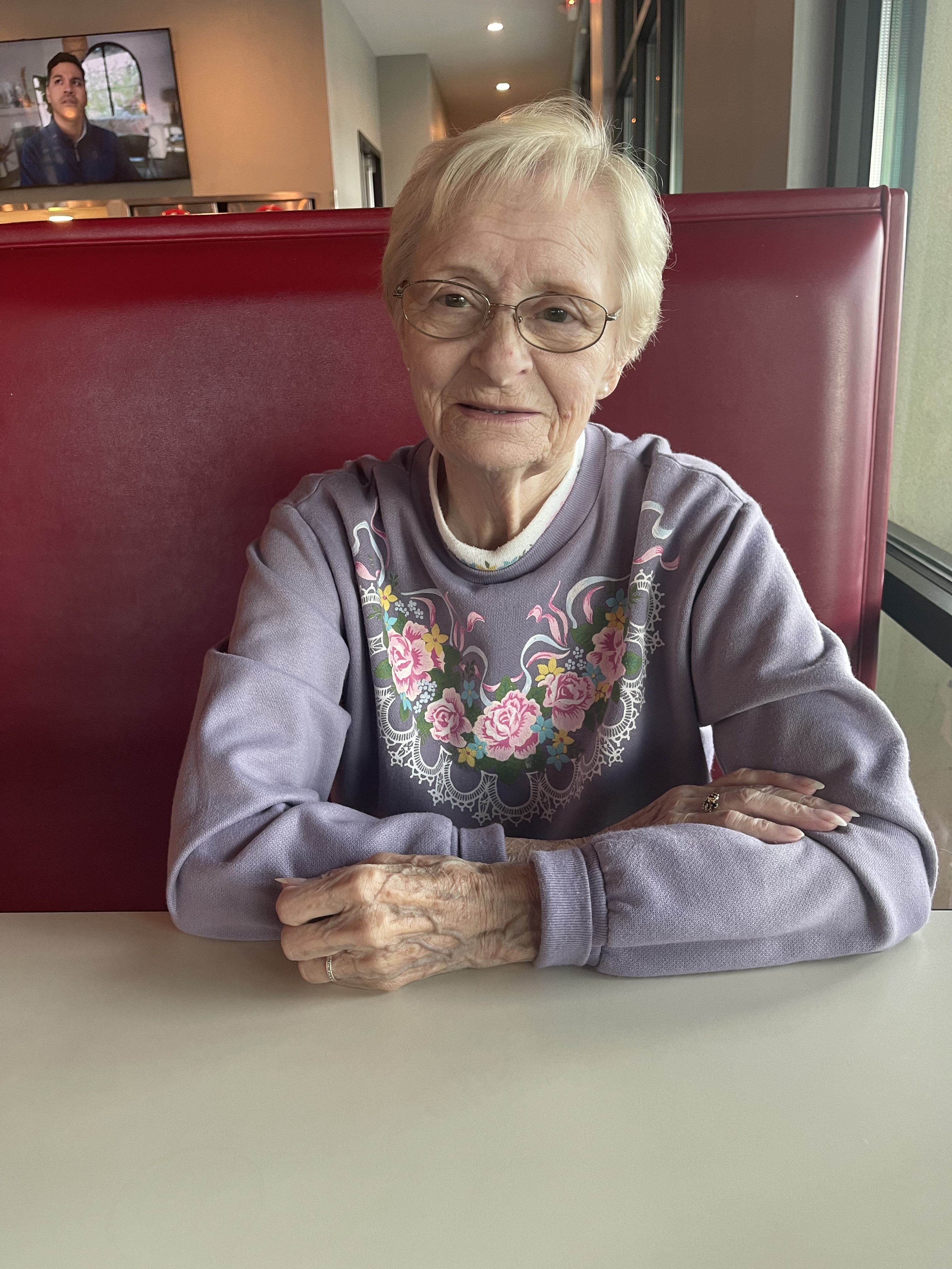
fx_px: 917
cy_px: 634
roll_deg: +2.2
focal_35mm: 25
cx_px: 476
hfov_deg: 54.9
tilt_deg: -17.7
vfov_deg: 69.4
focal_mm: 5.1
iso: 125
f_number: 1.6
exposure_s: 1/60
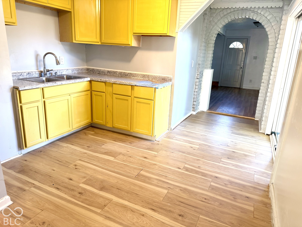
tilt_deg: -16.5
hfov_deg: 71.6
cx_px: 151
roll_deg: -2.7
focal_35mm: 24
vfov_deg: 56.8
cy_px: 114
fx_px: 209
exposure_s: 1/60
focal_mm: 6.76
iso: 125
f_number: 1.78
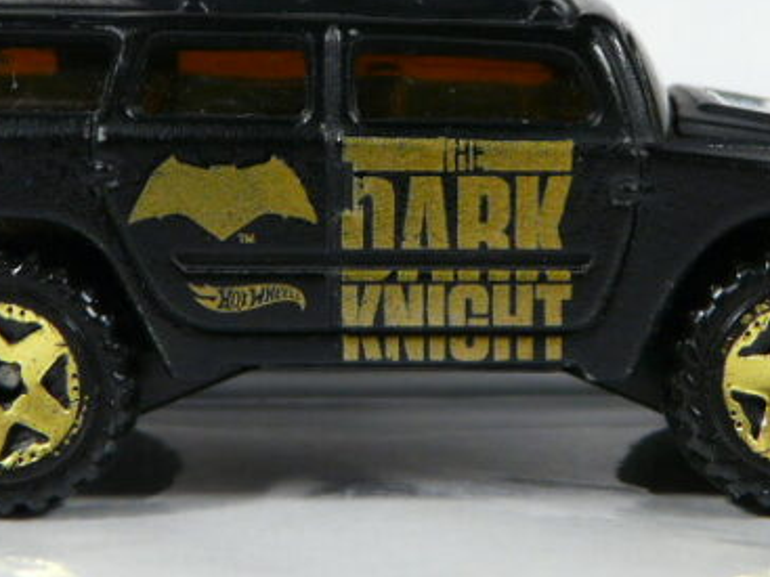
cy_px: 145
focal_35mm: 126
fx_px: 2802
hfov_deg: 15.6
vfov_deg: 11.7
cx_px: 397
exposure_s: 1/40
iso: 125
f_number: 3.2
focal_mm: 7.9
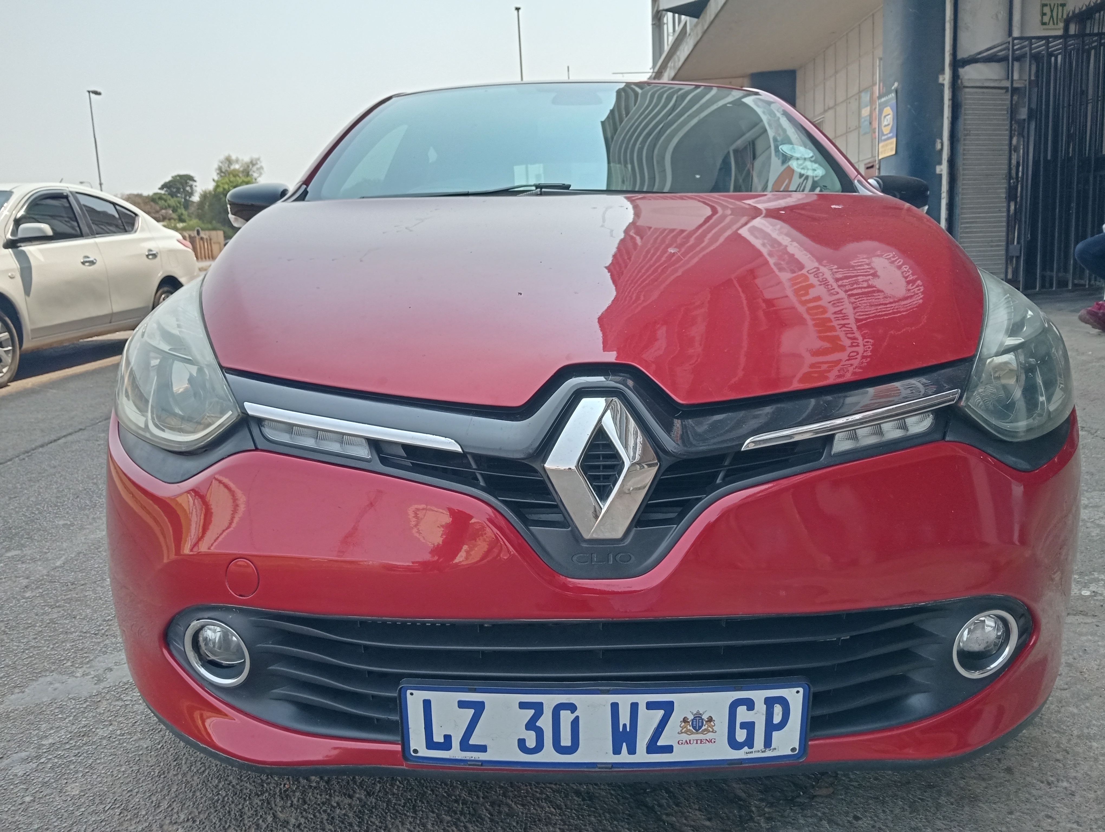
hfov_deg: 63.4
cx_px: 552
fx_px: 895
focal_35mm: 28
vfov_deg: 49.9
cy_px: 416
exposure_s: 1/4695
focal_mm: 3.98
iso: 102
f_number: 1.8
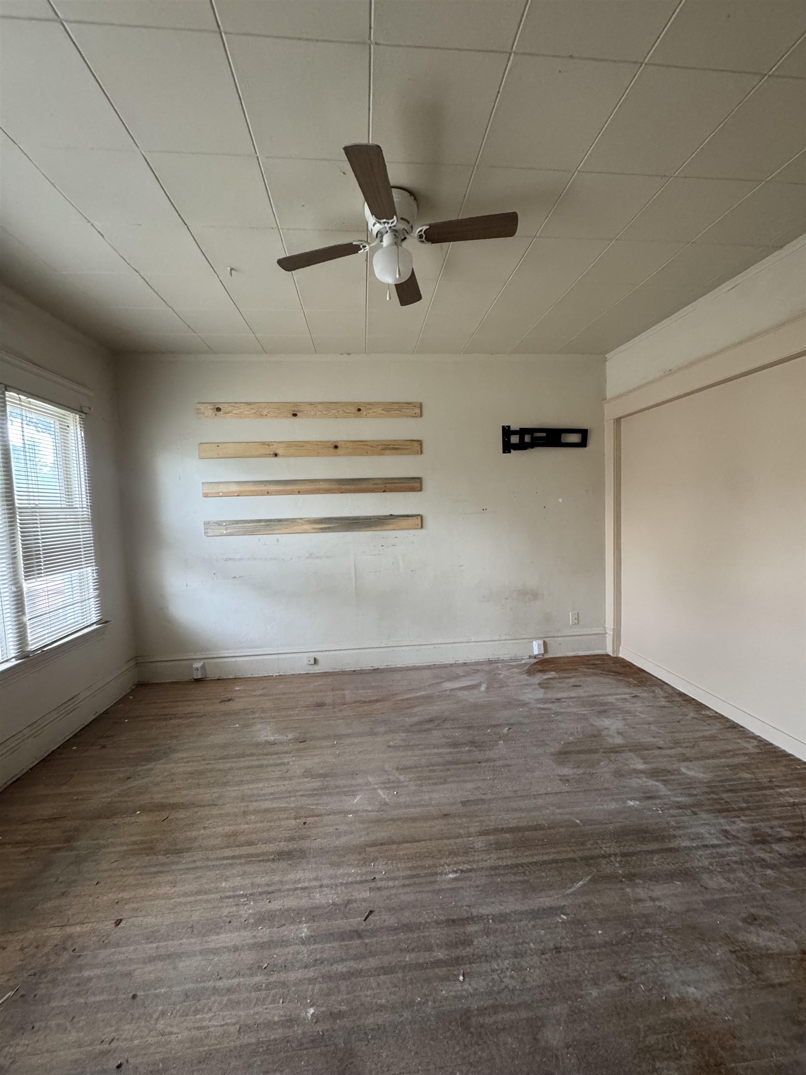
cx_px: 403
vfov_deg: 102.1
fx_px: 435
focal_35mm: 14
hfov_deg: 85.7
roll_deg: +1.9
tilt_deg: -3.3
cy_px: 538
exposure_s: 1/60
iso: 320
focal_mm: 2.22
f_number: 2.2
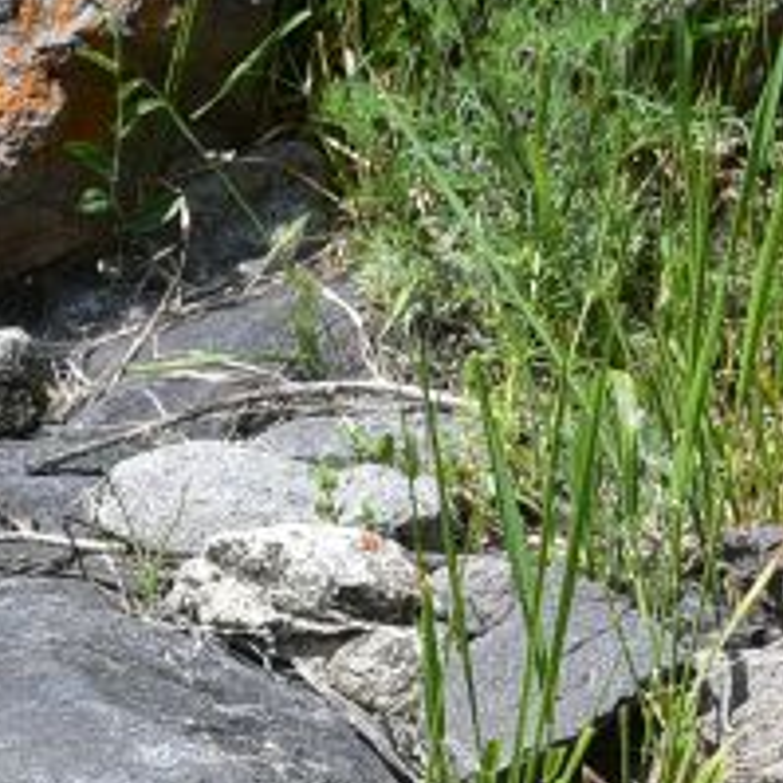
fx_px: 7089
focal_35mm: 277
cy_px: 1249
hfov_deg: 6.3
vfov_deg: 6.2
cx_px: -370
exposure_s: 1/125
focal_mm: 50
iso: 100
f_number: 10
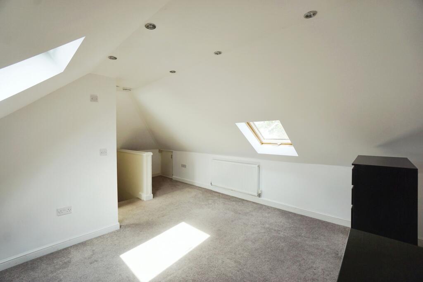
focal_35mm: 15
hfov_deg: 100.4
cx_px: 212
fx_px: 176
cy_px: 141
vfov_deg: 77.3
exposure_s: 1/100
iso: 100
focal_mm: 10
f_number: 5
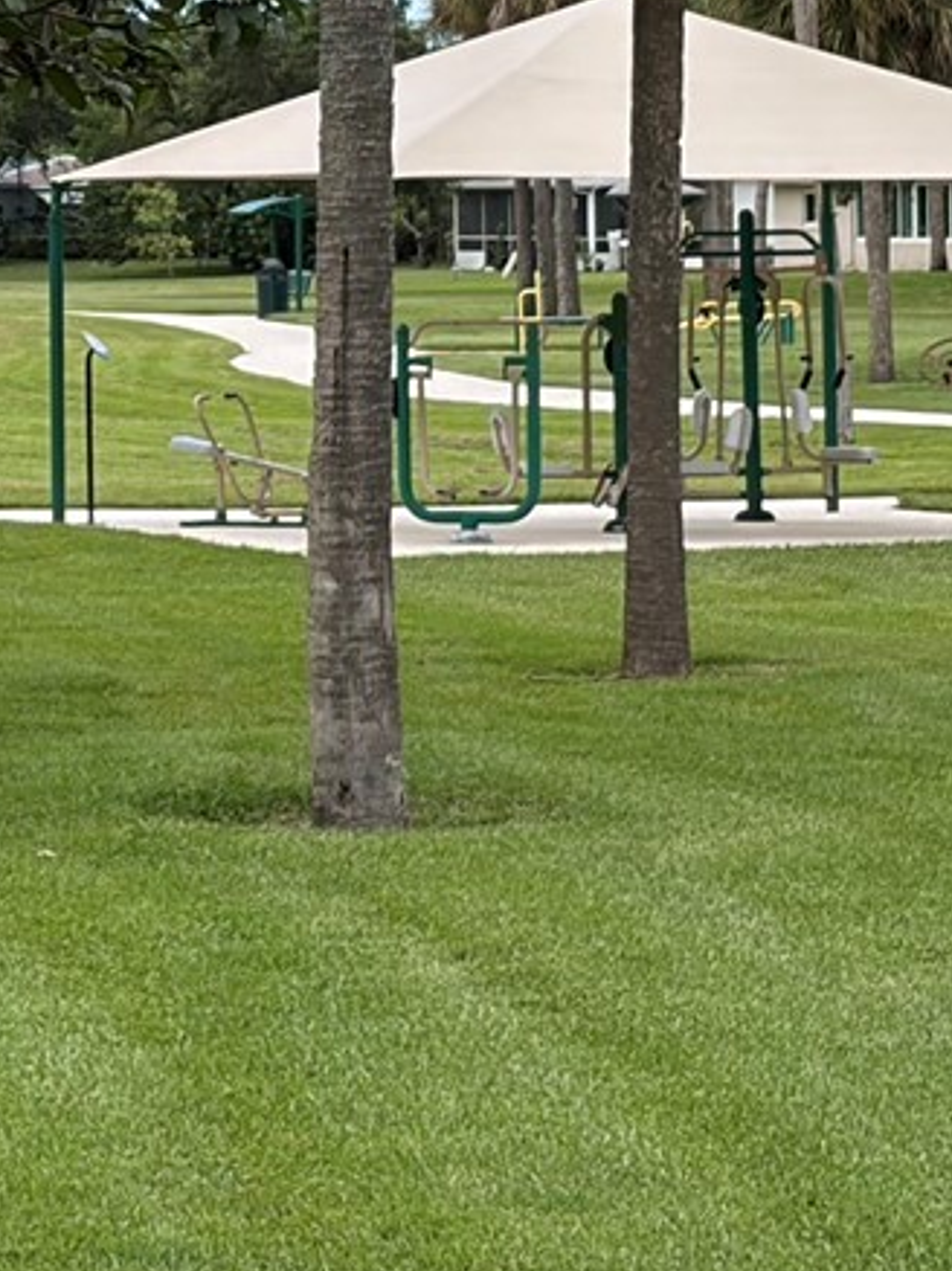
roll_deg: +0.3
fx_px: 6974
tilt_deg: +3.5
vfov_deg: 10.3
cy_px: -154
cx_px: -340
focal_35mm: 190
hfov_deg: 7.7
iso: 40
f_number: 1.6
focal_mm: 5.96
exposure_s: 1/2141
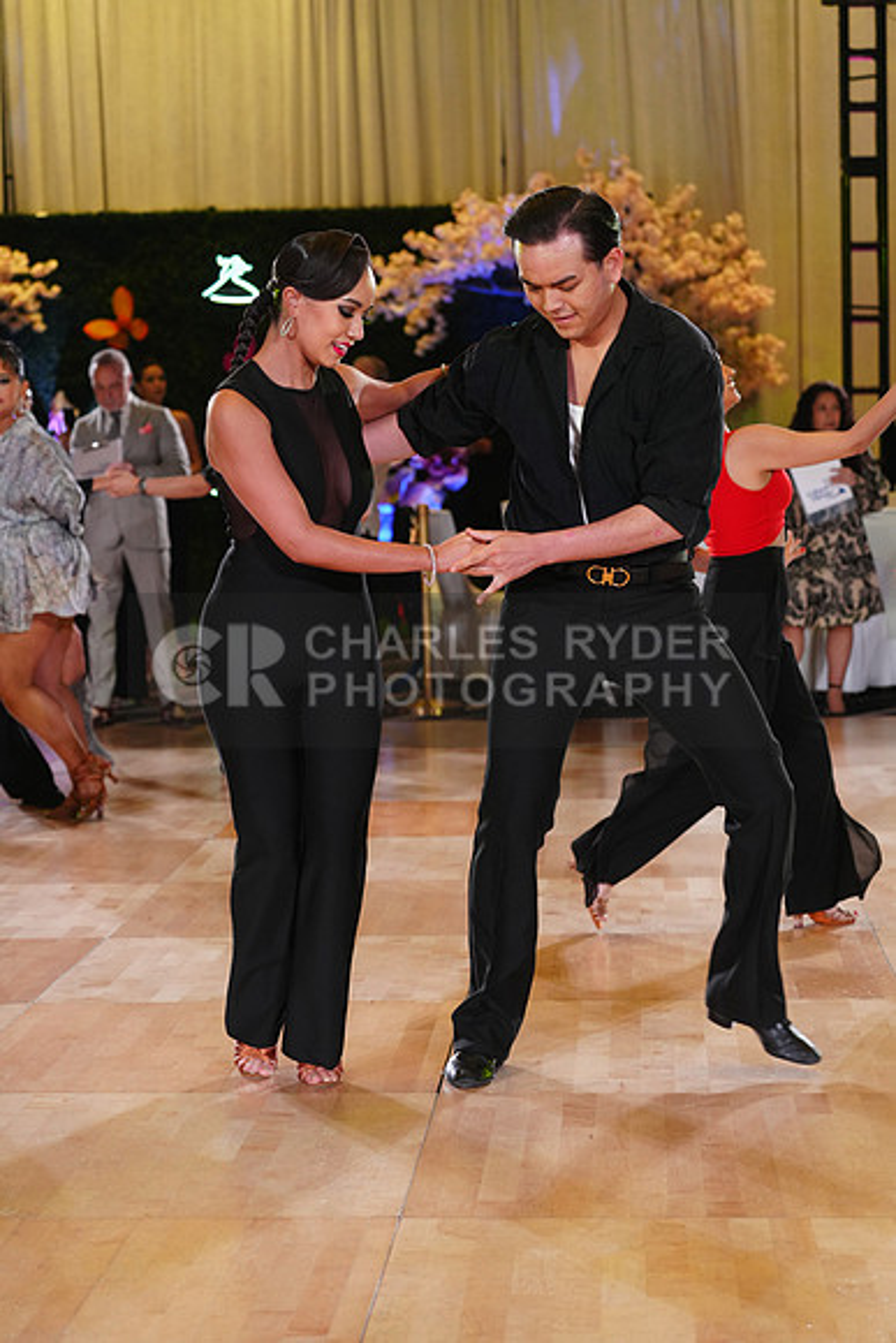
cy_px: 672
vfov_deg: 26.3
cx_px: 448
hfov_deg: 17.7
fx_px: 2873
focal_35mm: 77
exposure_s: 1/400
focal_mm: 77
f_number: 4
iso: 1600
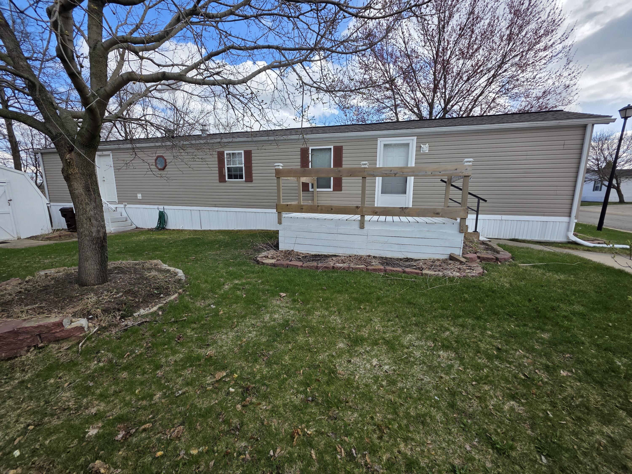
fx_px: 237
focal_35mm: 13
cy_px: 237
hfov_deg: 106.2
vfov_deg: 89.9
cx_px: 316
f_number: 1.9
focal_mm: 2.2
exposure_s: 1/939
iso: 40
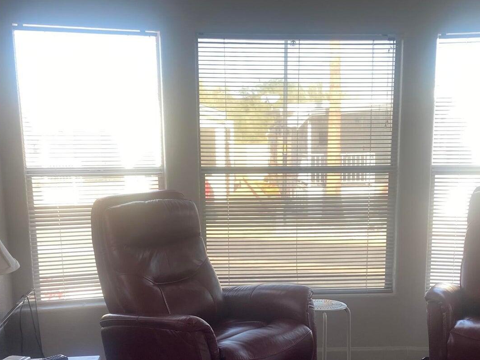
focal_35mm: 52
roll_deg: -0.5
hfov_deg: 36.8
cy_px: 294
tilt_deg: -12.3
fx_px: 721
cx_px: 272
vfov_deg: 27.4
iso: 40
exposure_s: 1/120
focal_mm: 4.25
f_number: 1.8
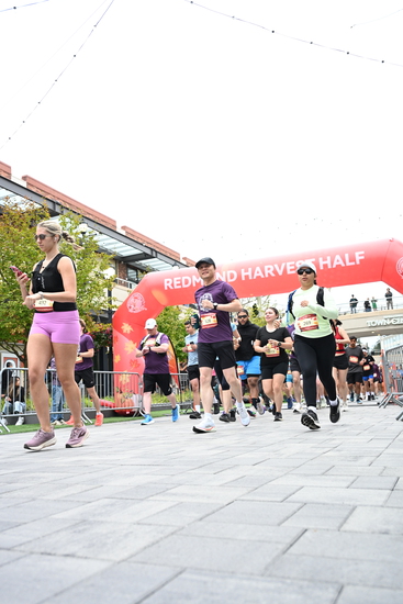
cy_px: 302
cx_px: 202
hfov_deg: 42.3
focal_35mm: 31
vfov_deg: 60.3
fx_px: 520
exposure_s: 1/640
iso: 2000
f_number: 4
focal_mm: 31
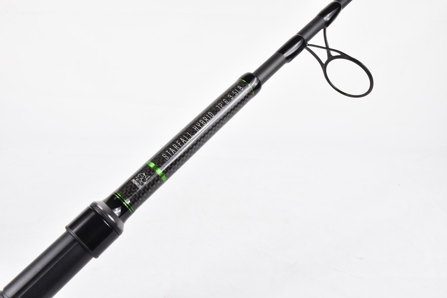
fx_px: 373
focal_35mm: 30
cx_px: 224
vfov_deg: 43.6
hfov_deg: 61.9
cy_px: 149
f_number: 20
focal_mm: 20
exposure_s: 1/6
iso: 100
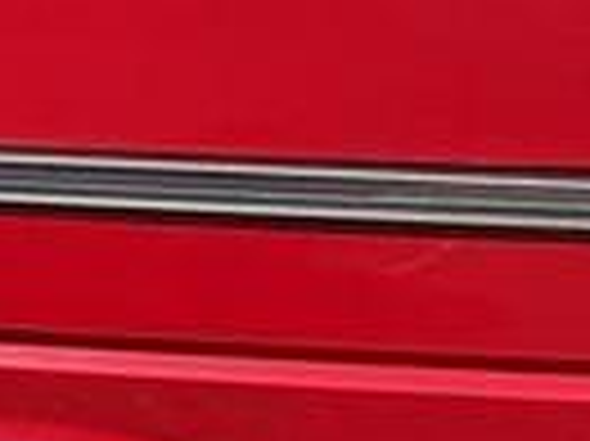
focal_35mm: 96
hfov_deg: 13.6
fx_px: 1635
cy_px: -153
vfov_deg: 14.6
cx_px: -883
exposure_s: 1/687
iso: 40
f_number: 2.2
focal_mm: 2.22
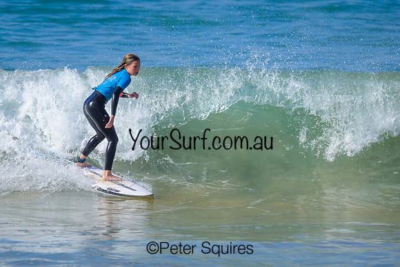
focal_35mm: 1098
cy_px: 118
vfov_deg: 1.3
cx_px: 179
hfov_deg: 1.9
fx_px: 12207
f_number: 6.3
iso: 320
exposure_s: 1/2000
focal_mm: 800
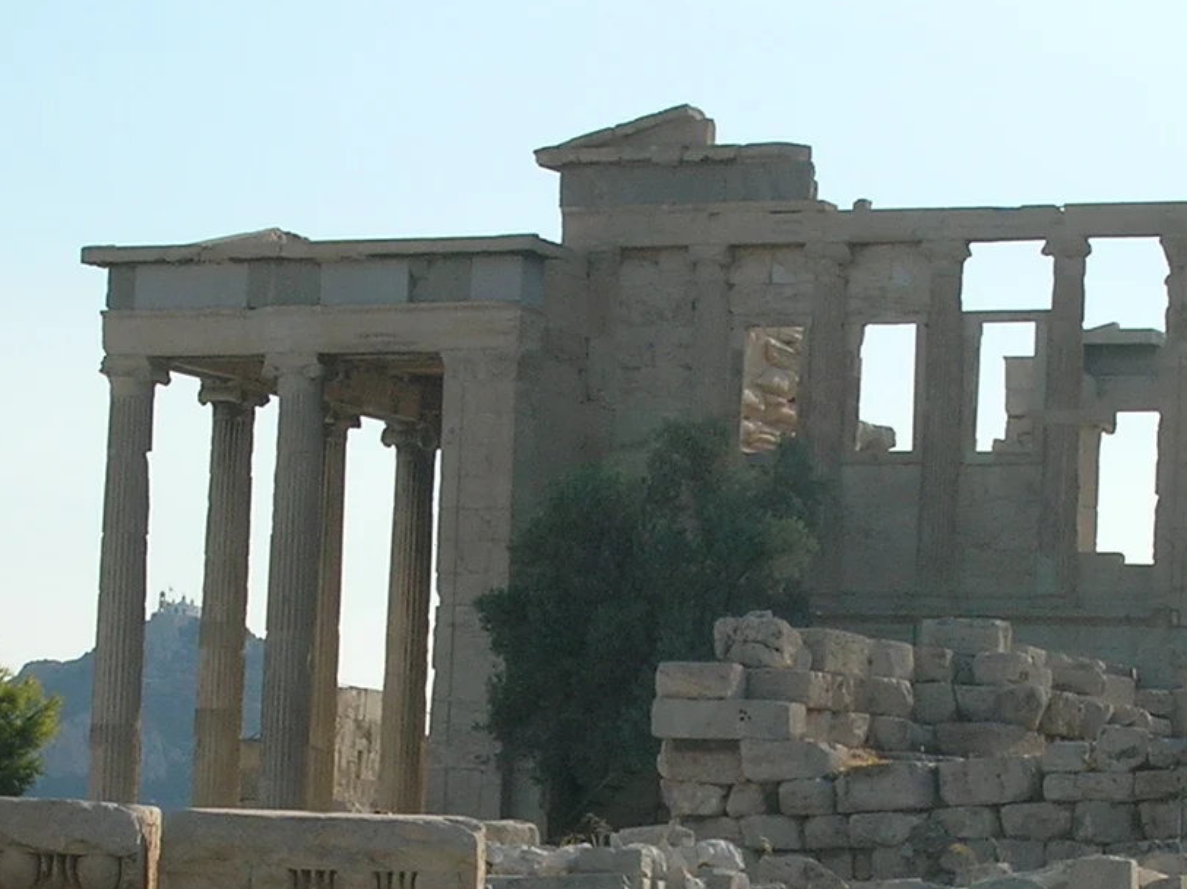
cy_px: 799
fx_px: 5346
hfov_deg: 12.7
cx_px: 715
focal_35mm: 156
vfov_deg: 9.5
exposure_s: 1/338
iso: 50
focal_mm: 11
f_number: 6.4
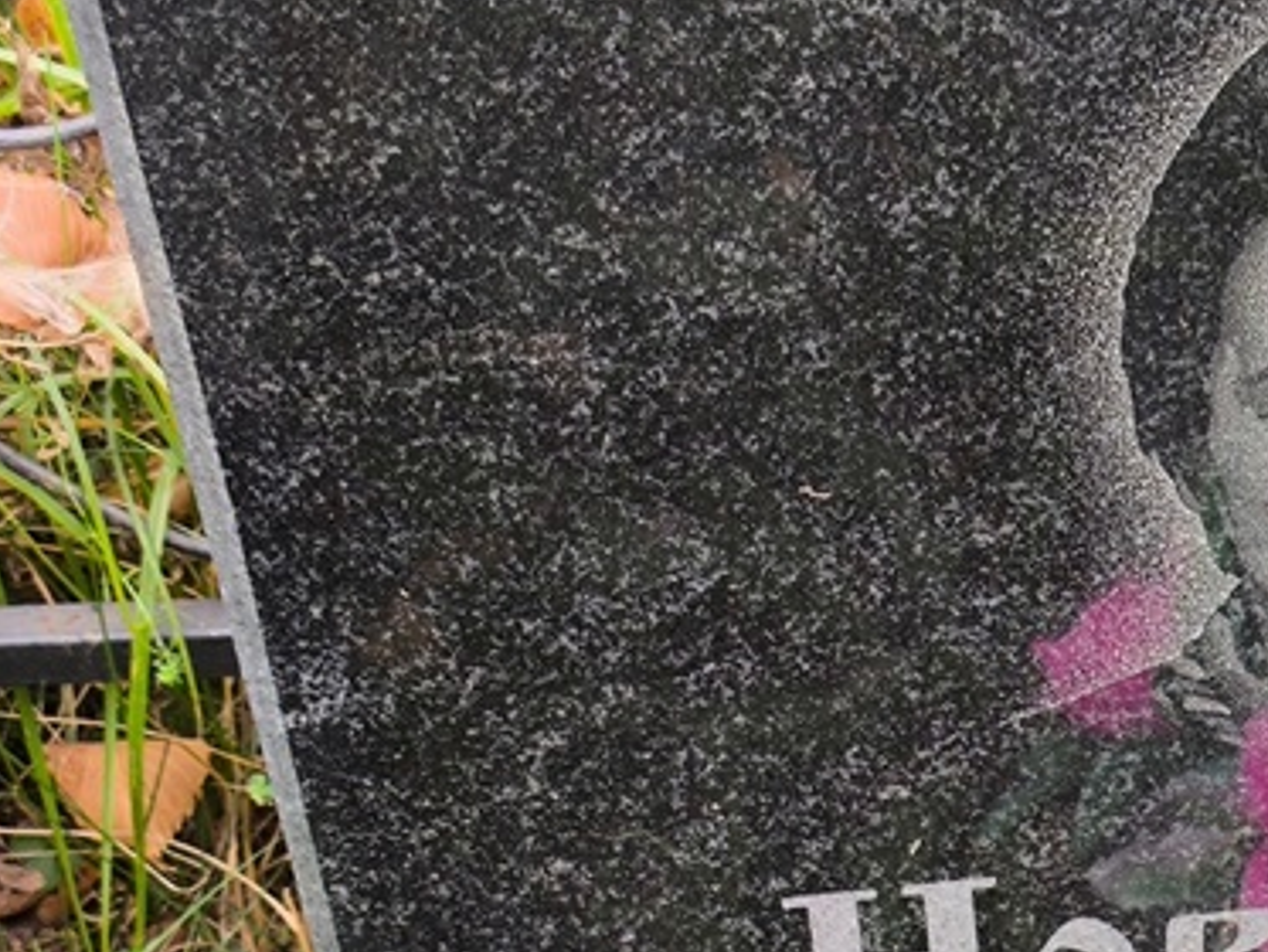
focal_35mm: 107
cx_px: 1052
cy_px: 816
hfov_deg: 18.2
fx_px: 3921
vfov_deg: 13.7
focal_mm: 4.71
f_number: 1.7
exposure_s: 1/120
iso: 64
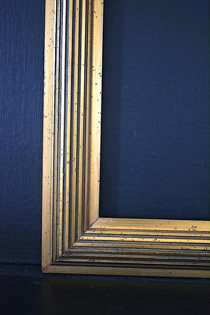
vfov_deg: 42.3
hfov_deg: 28.9
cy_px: 158
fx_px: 407
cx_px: 105
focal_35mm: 46
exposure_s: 1/30
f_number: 4.2
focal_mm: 31
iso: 2500
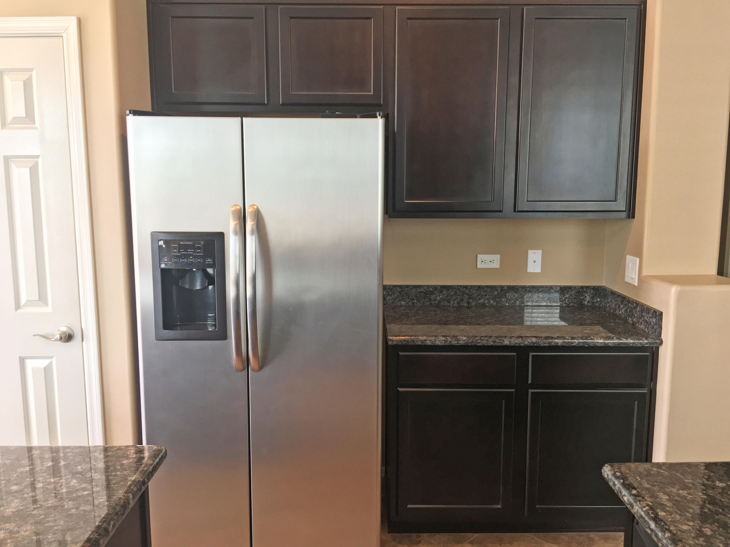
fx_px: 612
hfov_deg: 61.7
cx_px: 365
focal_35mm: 29
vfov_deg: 48.2
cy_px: 274
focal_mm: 4.15
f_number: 2.2
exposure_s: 1/30
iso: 100
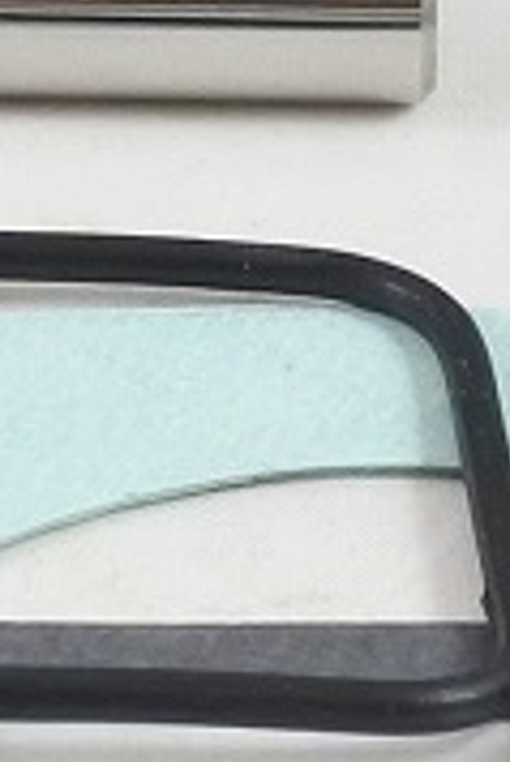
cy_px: -760
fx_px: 7762
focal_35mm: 366
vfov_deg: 5.5
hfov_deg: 3.7
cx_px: -407
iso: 500
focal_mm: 13.4
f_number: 4
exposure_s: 1/125
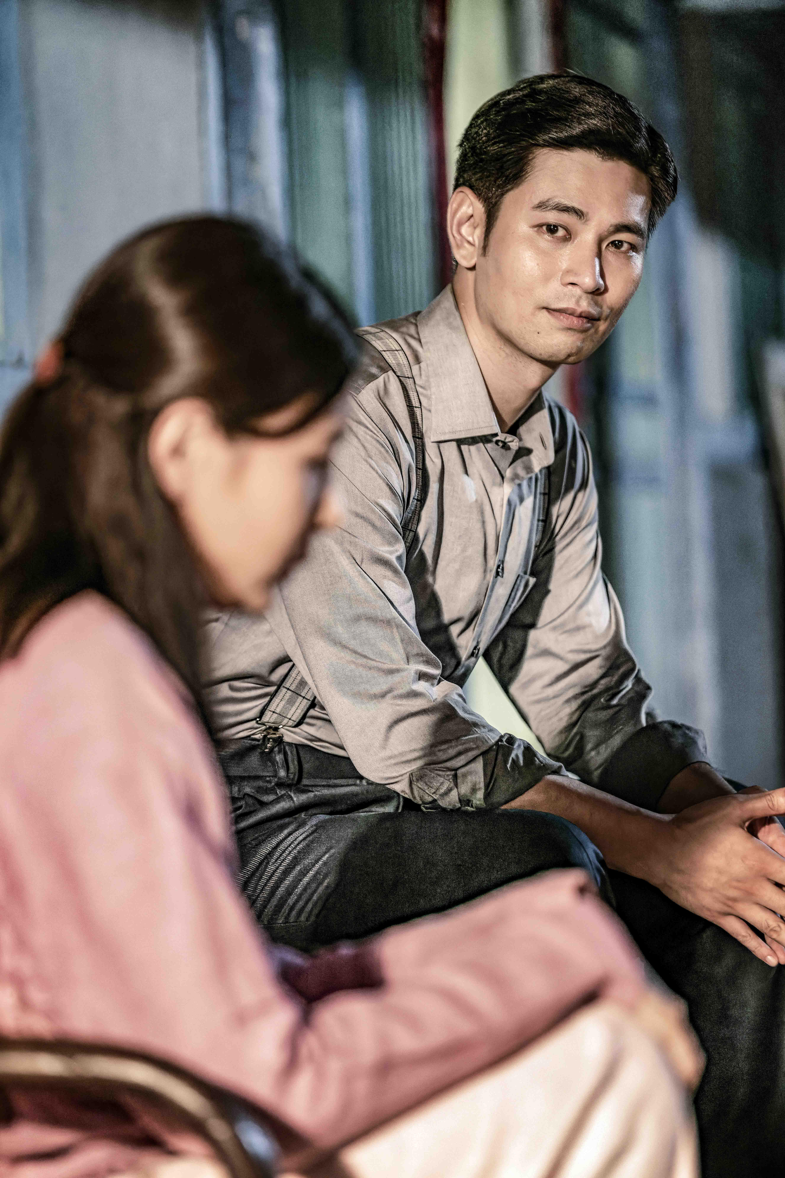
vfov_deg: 16.4
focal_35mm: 125
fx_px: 4087
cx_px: 392
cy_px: 589
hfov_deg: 11.0
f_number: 2.8
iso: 3200
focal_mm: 125
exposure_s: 1/200
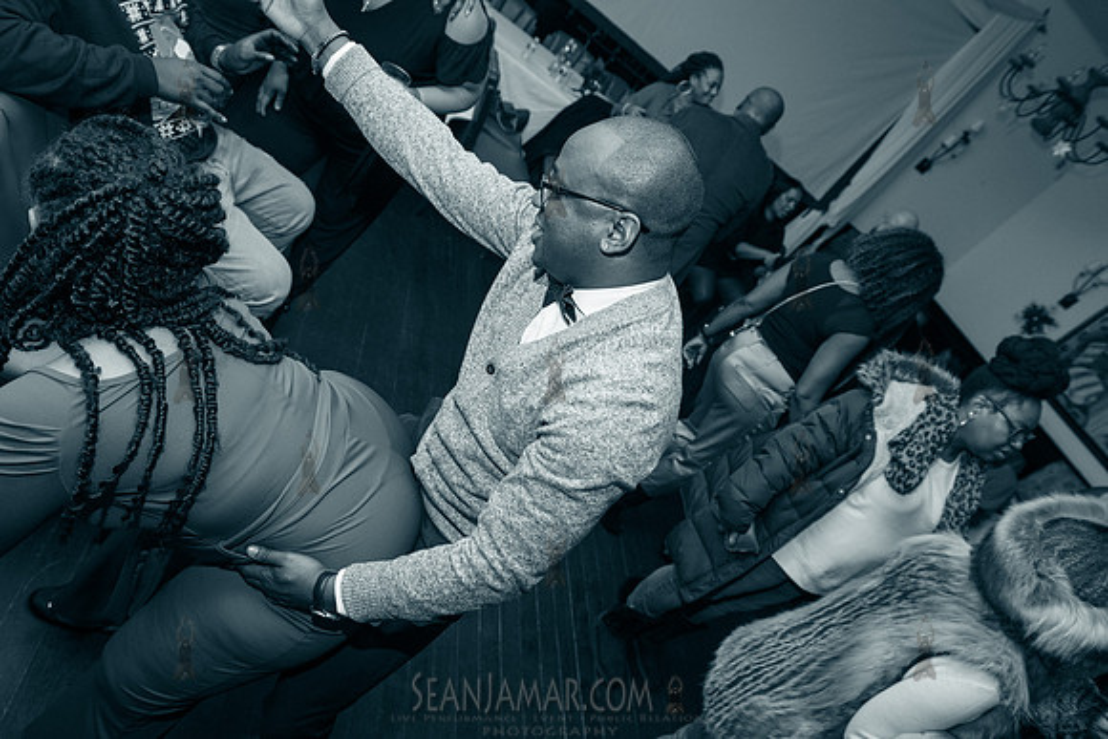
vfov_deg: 53.2
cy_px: 370
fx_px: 739
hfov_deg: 73.7
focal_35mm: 24
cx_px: 554
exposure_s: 1/250
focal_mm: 24
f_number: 4.5
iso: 2000
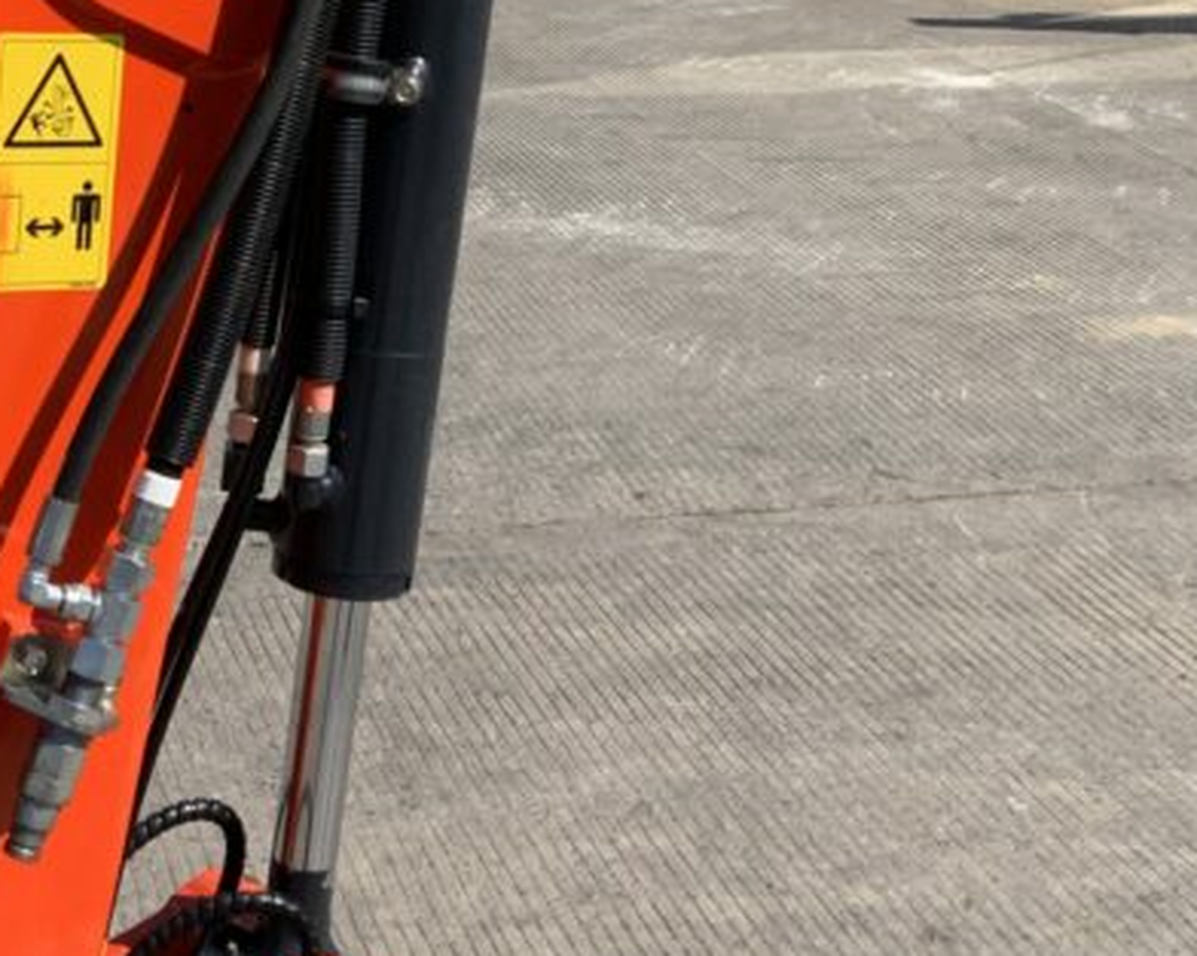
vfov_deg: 20.5
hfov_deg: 25.3
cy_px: 211
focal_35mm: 74
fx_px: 2620
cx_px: 253
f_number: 1.8
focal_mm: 3
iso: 16
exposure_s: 1/1730
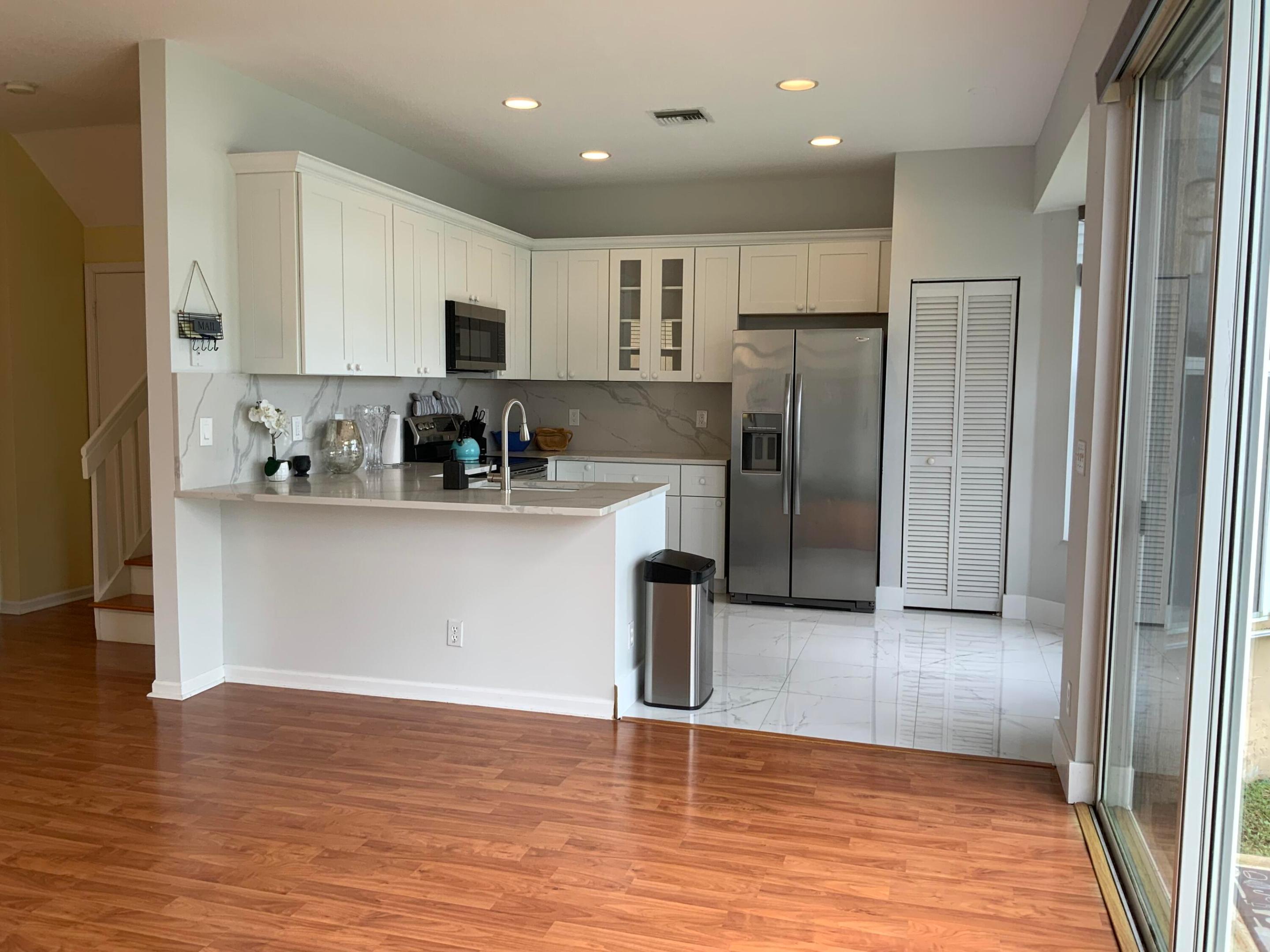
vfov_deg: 48.2
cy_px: 476
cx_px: 635
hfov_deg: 61.7
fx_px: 1064
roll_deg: -1.1
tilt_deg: -4.7
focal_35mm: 29
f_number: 1.8
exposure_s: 1/120
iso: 32
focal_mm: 3
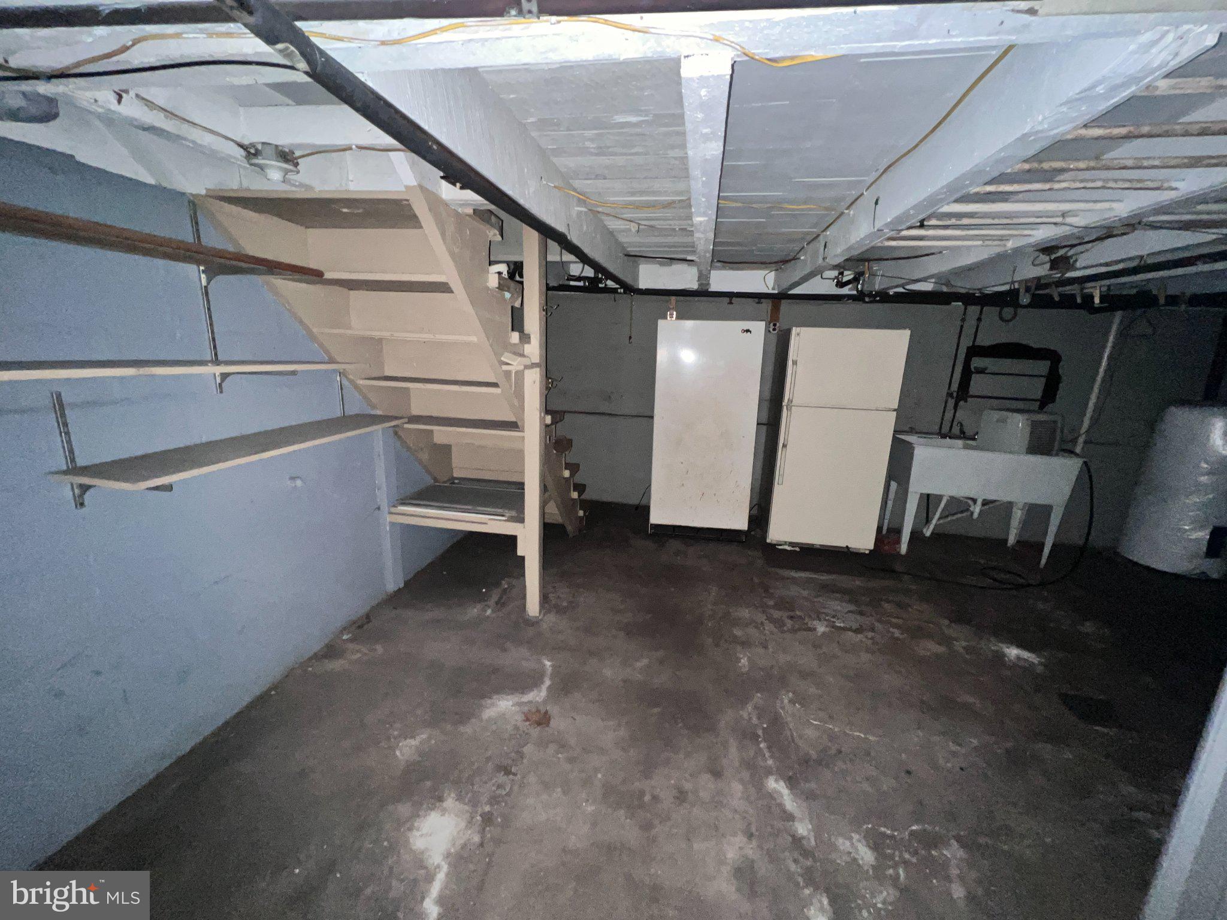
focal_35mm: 13
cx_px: 614
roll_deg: -2.1
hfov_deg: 106.2
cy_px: 460
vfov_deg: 89.9
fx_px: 461
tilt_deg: -13.7
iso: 500
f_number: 1.8
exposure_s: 1/16
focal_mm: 1.57
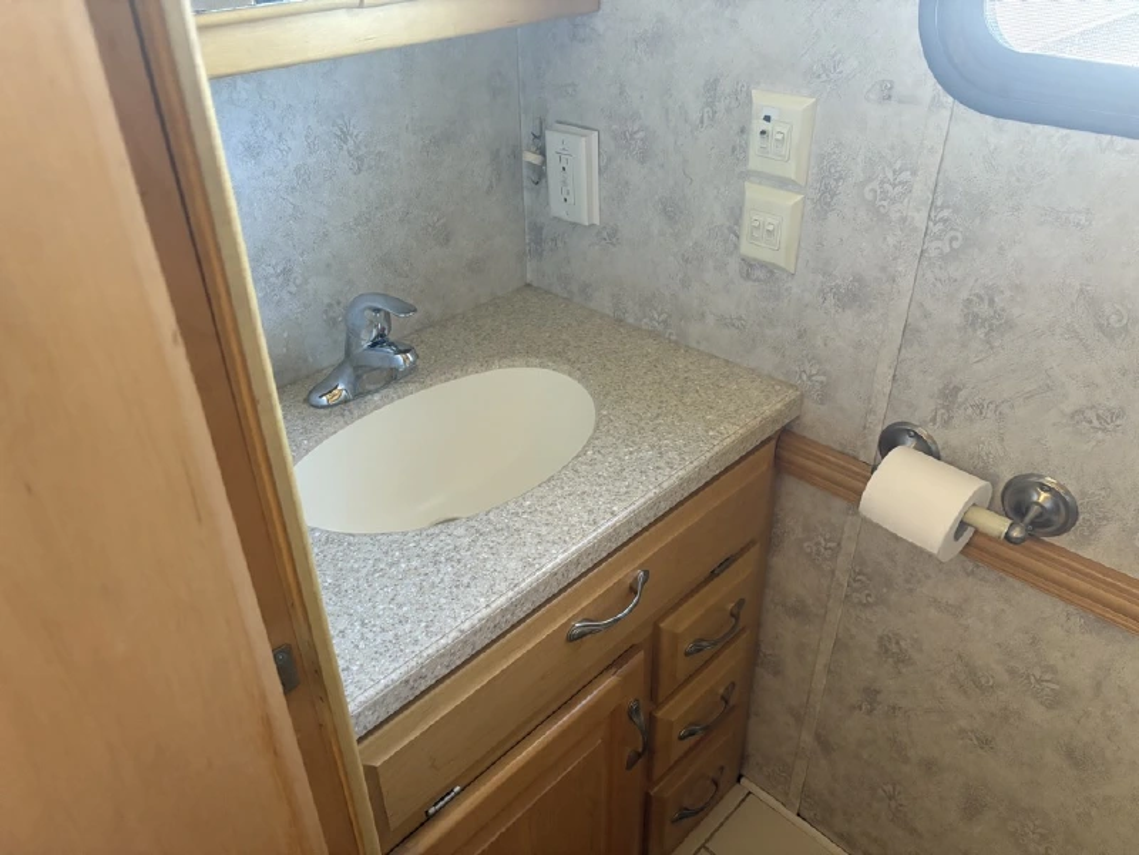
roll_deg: +1.3
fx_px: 856
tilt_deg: -36.8
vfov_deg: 53.1
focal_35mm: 26
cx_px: 570
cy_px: 428
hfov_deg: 67.3
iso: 500
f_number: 1.6
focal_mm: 5.96
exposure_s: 1/57
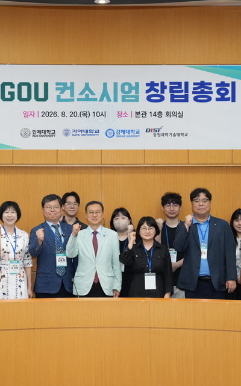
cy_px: 193
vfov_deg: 27.5
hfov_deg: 17.4
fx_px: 788
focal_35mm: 75
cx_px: 101
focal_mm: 49
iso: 1600
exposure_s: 1/60
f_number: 5
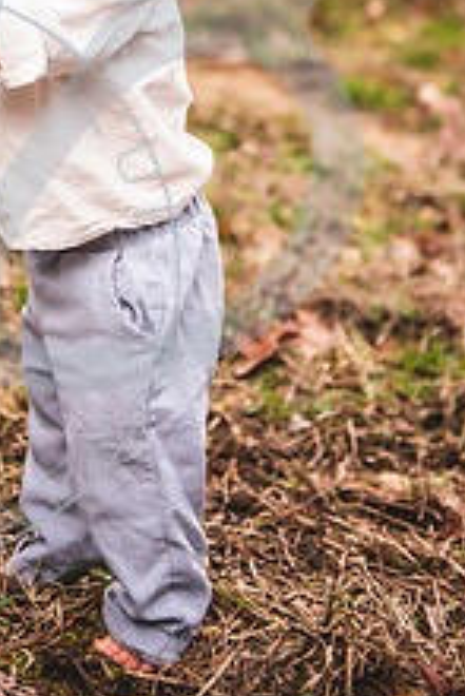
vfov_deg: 21.5
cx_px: 28
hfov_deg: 14.7
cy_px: 35
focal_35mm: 92
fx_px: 1780
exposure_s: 1/250
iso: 250
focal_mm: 45
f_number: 2.8
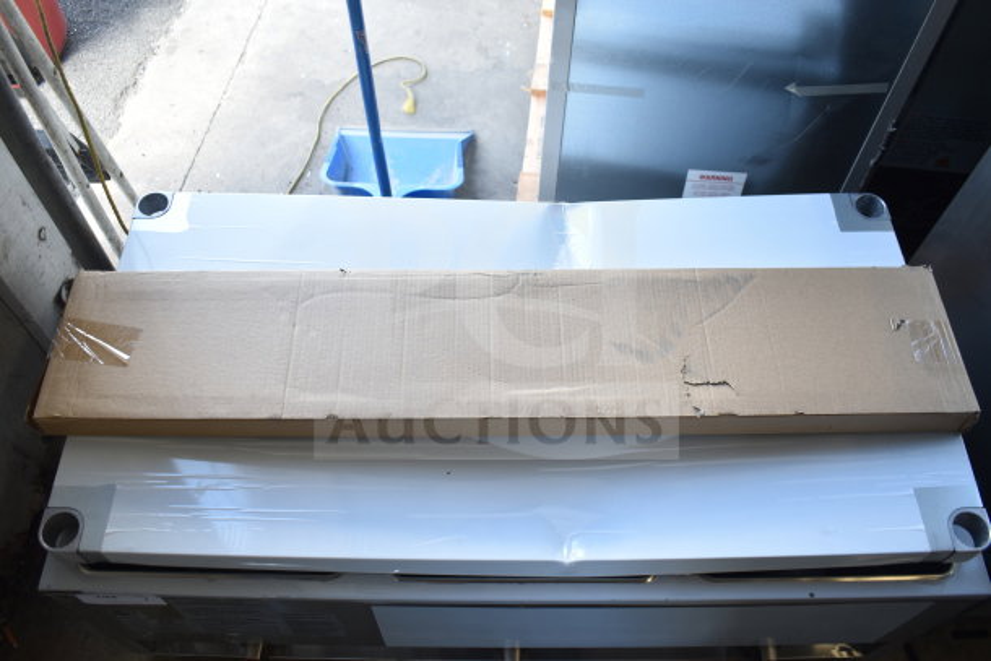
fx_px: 826
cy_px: 330
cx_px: 496
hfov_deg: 61.9
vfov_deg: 43.6
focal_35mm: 30
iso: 200
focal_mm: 20
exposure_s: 1/60
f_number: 3.8
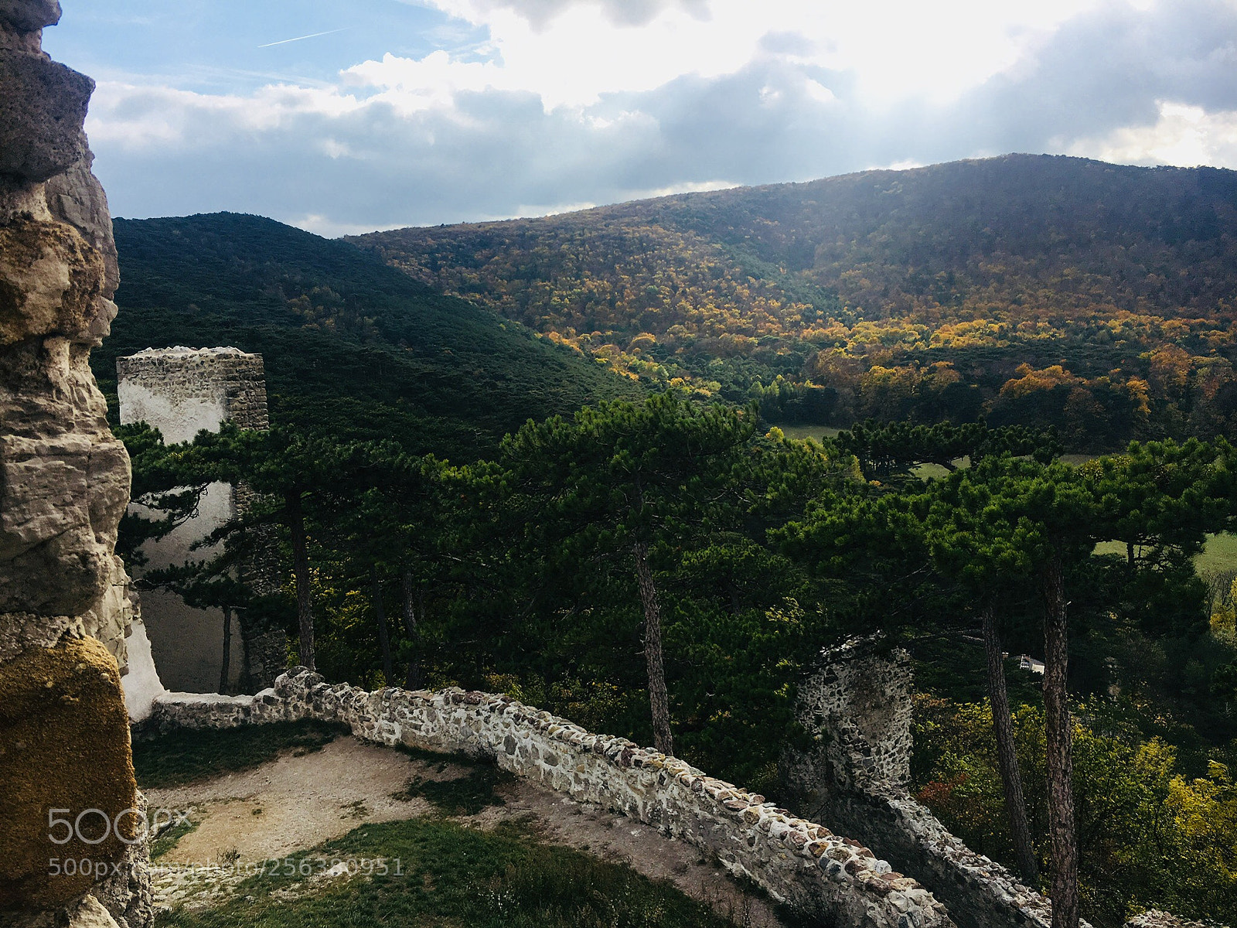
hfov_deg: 61.7
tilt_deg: -8.0
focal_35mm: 29
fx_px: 1036
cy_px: 464
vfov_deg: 48.2
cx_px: 618
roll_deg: +2.2
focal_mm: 4.15
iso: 25
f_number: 2.2
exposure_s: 1/1221
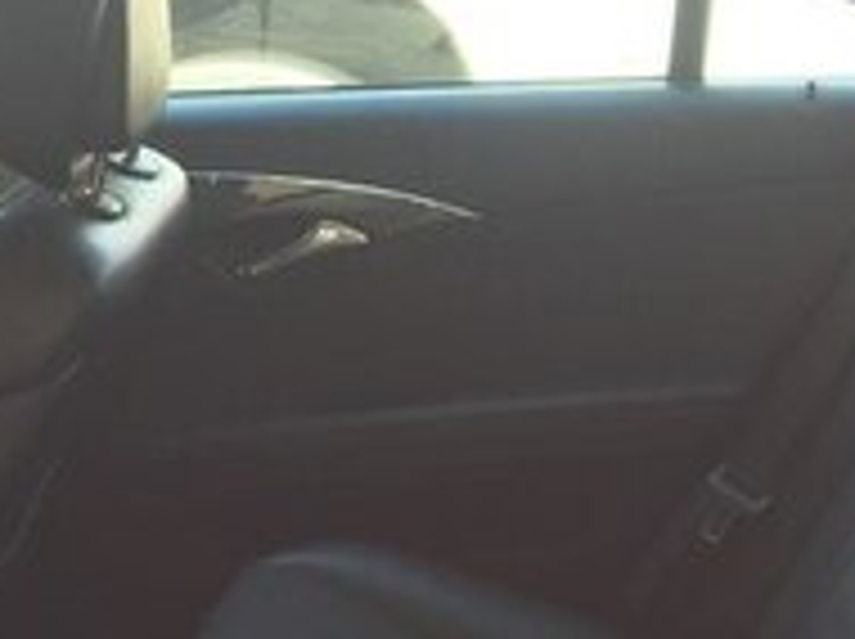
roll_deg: -2.0
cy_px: 889
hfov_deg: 19.5
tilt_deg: -25.5
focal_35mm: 101
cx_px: 446
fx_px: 2492
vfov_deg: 13.9
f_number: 2.2
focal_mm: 4.15
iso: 32
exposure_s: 1/100
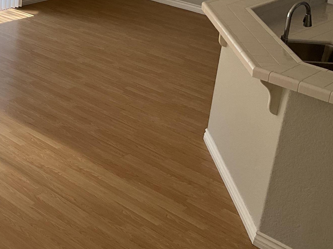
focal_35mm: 67
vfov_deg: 21.5
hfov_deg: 26.3
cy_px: 32
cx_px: -51
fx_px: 644
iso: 16
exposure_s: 1/166
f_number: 1.8
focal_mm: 3
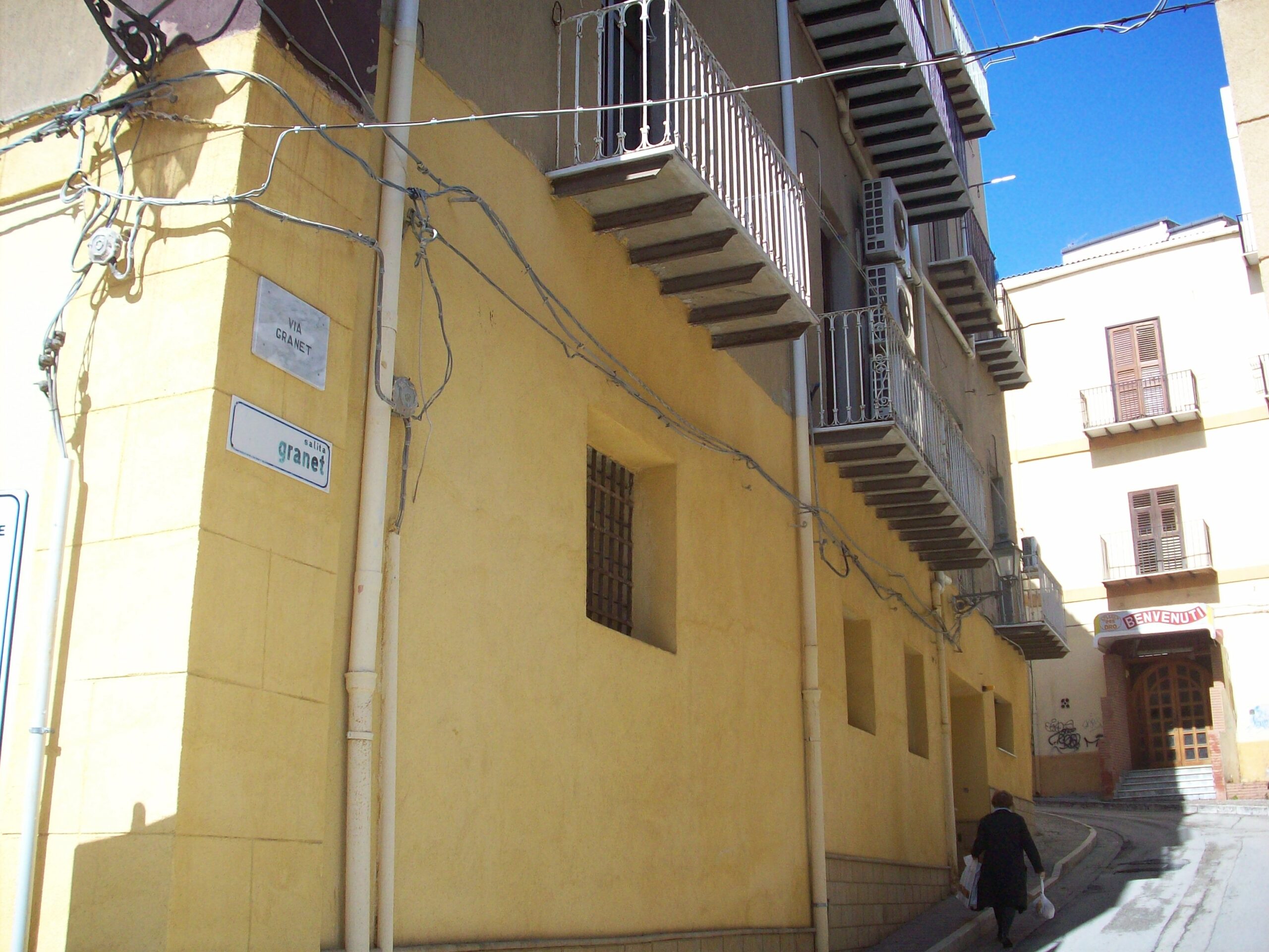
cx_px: 634
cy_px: 476
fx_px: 1356
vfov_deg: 38.7
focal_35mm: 37
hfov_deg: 50.1
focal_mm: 6.2
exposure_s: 1/654
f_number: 2.8
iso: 80
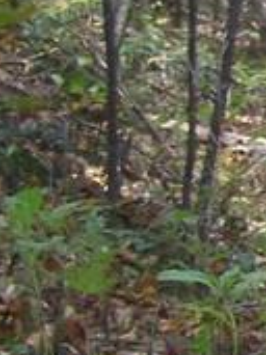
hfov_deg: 5.9
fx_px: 2339
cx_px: 864
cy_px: 120
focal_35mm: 228
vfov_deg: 8.7
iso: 160
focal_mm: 6.3
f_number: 2.8
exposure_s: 1/200
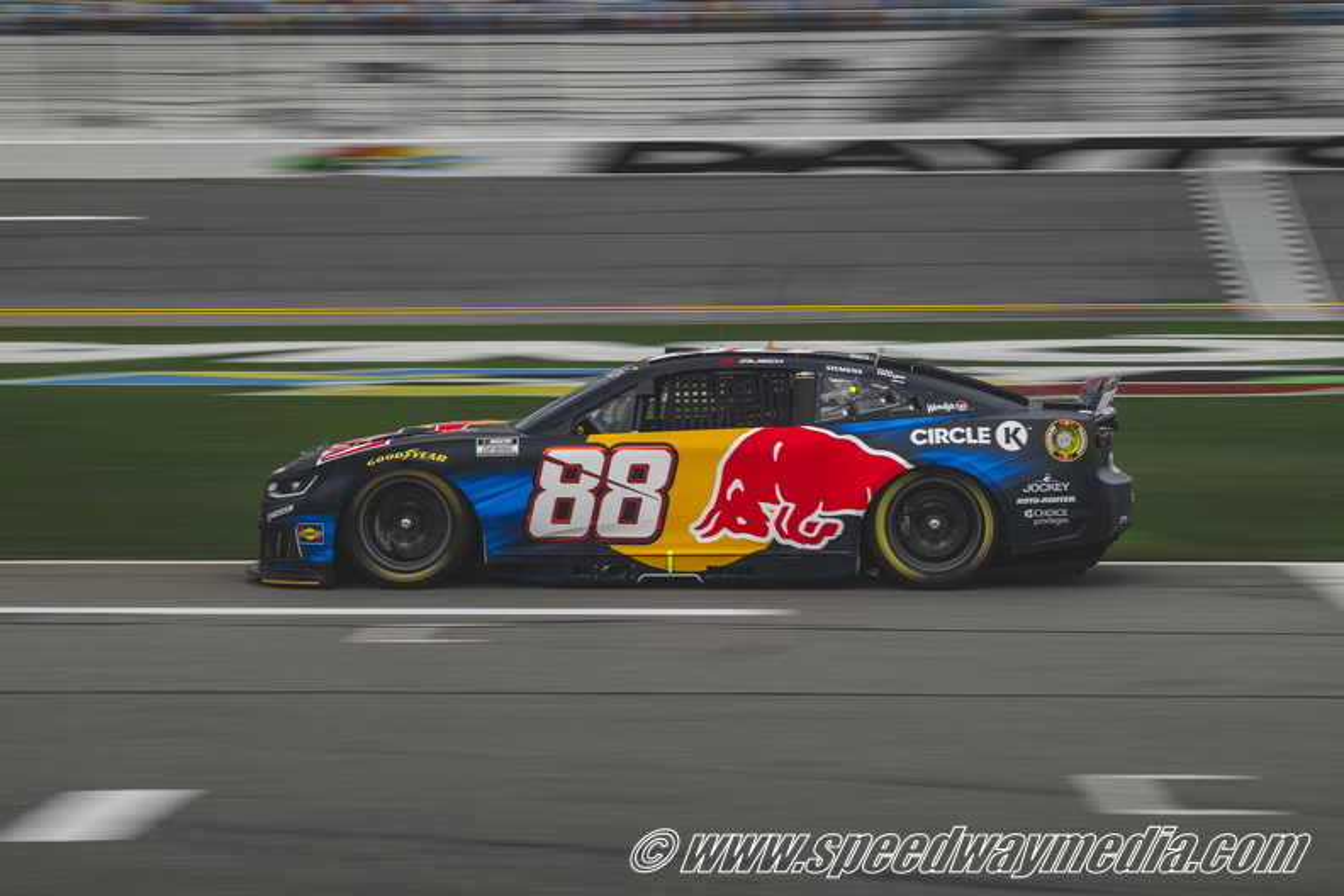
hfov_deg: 26.0
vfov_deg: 17.5
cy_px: 448
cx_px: 672
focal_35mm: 78
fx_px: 2912
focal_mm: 78
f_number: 13
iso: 100
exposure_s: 1/60
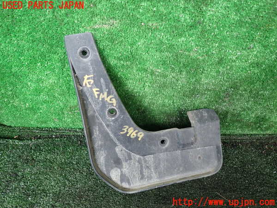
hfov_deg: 69.4
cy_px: 104
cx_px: 138
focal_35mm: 25
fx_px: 200
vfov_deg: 54.9
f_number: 2
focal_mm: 4.5
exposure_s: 1/60
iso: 200
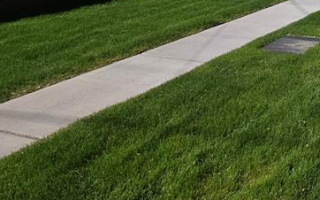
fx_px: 340
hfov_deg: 34.0
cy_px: -38
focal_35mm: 39
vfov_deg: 28.6
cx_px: 427
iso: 20
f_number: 1.9
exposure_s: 1/1567
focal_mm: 2.2
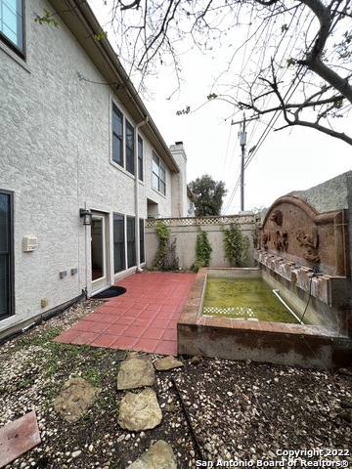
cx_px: 176
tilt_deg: -0.1
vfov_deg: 106.2
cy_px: 234
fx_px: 176
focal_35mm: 13
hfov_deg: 89.9
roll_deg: +1.0
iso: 40
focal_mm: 1.57
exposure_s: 1/99
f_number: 1.8
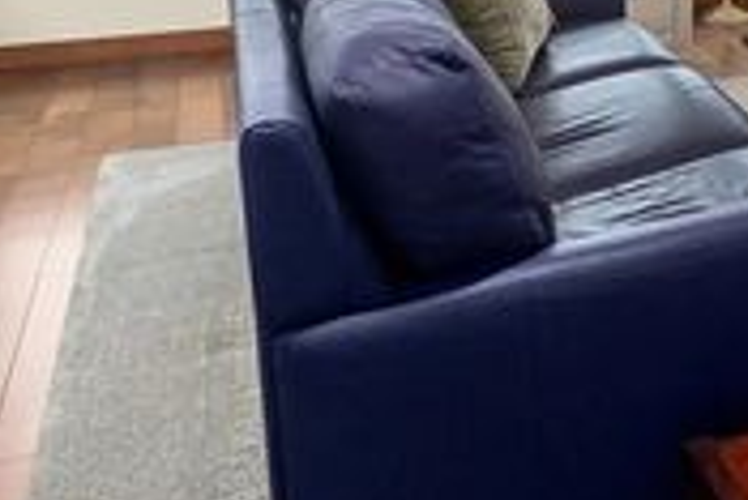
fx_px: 1289
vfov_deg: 18.6
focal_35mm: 62
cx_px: 953
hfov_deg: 27.4
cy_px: -310
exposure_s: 1/30
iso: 400
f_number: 6.7
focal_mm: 17
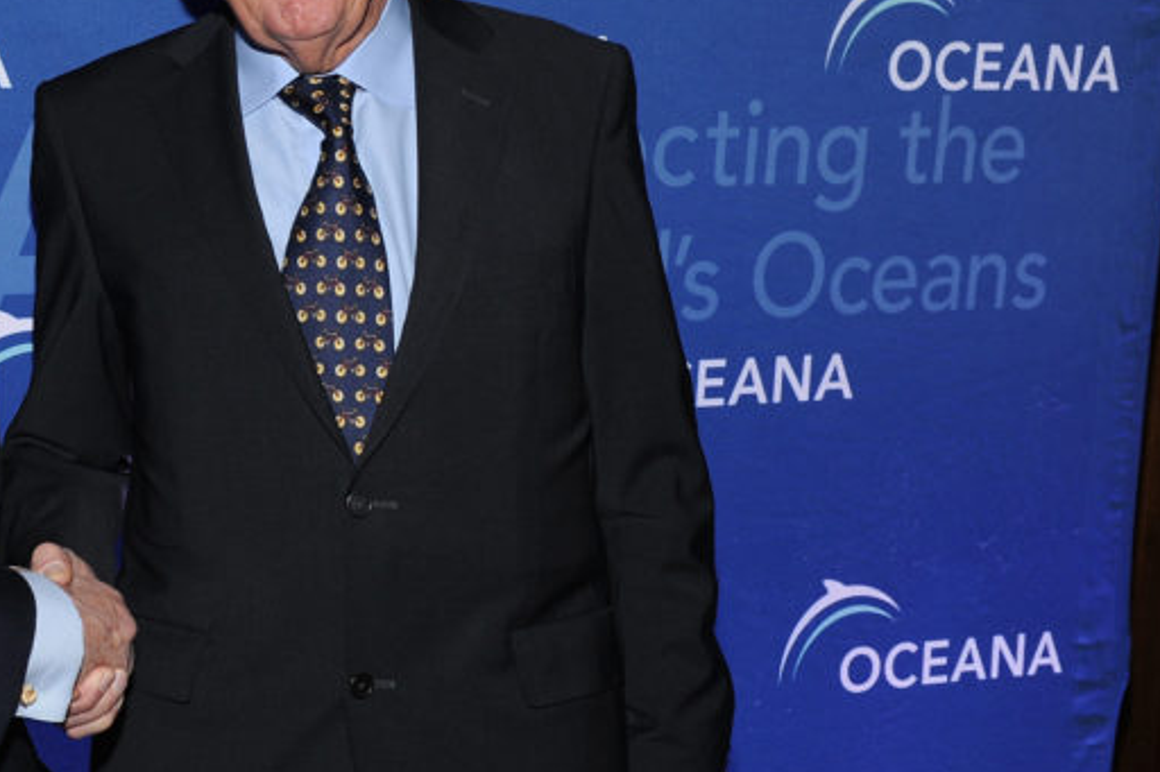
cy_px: 358
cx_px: 9
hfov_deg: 29.4
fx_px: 2061
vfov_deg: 21.2
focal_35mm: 64
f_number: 8
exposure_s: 1/125
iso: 800
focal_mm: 32
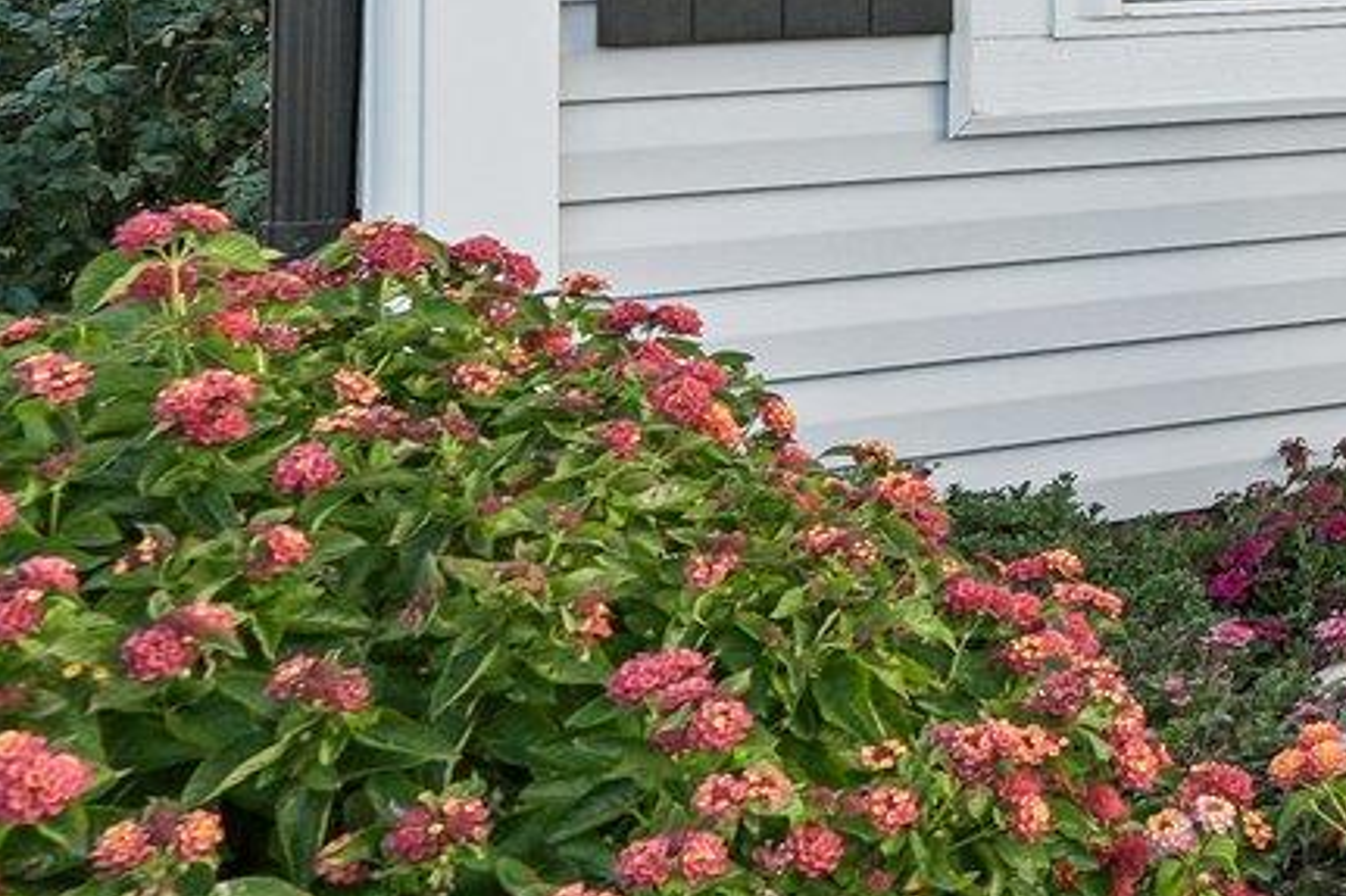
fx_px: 2929
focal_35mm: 78
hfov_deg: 19.6
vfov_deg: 16.6
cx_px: 2395
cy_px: -204
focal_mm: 16.5
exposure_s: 1/50
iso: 100
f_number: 8
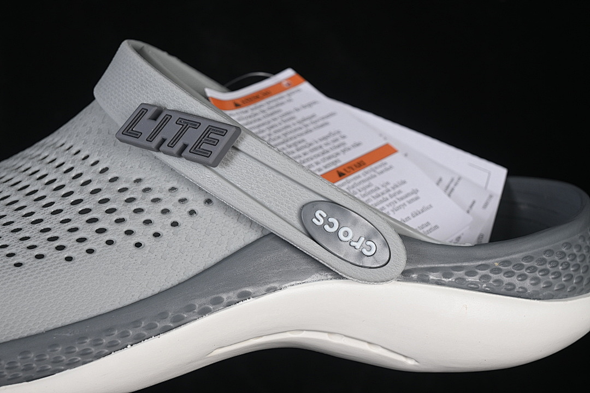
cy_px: 196
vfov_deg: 18.2
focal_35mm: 75
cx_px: 295
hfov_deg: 27.0
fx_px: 1229
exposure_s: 1/80
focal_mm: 50
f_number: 7.1
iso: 160
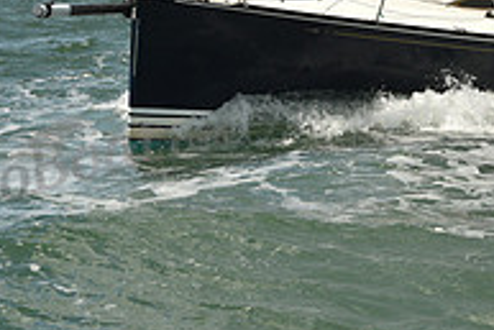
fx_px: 3296
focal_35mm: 240
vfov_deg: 5.7
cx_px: 363
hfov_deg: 8.6
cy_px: 1
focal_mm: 80
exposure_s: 1/800
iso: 320
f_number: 13
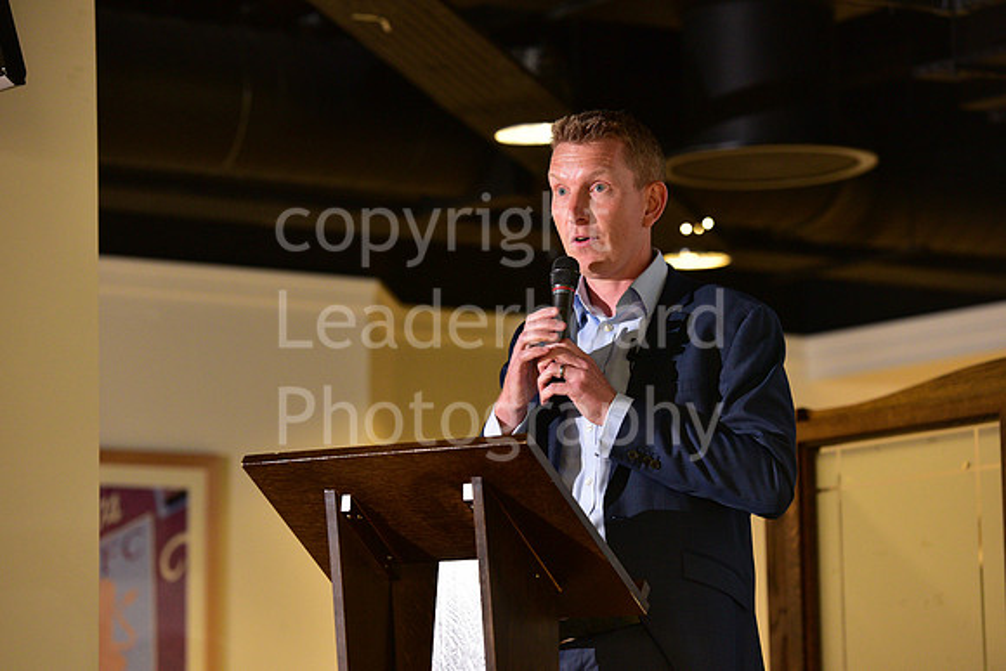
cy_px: 336
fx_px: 4192
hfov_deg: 13.7
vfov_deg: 9.2
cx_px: 503
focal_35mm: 150
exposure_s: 1/100
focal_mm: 150
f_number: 4.5
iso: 1600
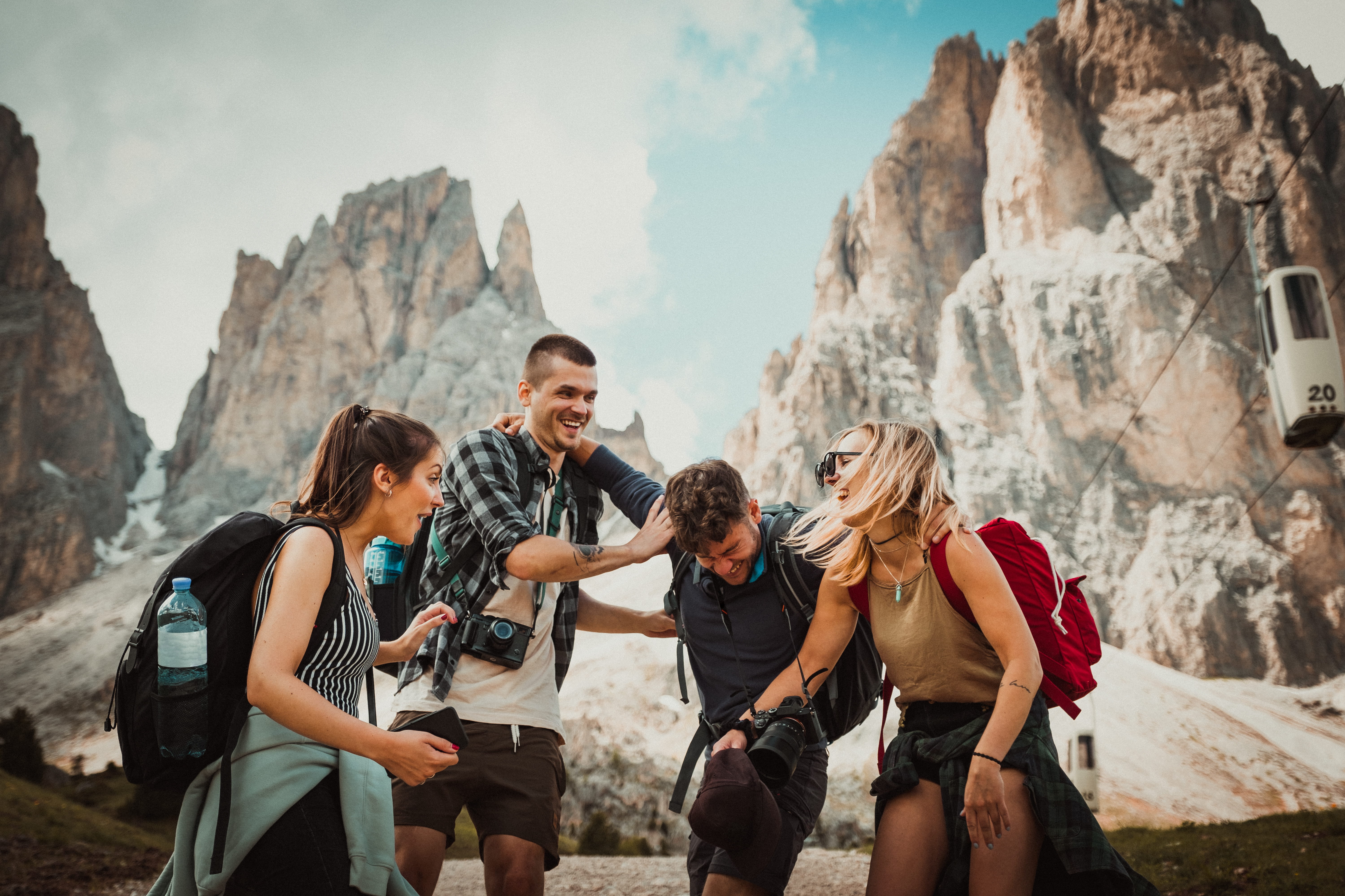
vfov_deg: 24.6
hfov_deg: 36.2
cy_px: 448
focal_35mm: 55
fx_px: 2055
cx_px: 672
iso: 100
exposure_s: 1/500
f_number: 2.8
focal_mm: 36.5
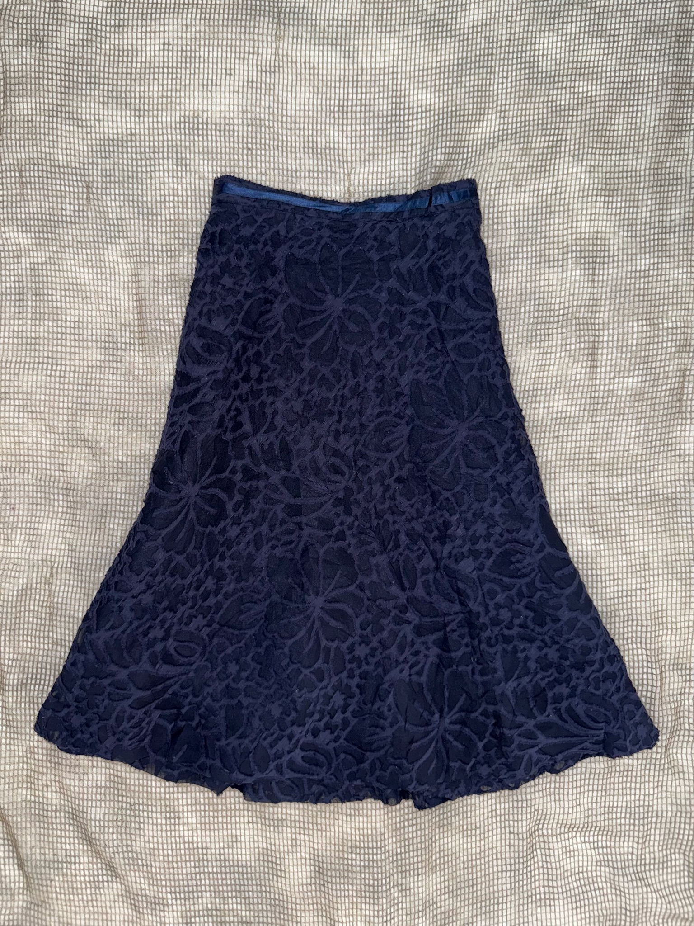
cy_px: 463
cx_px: 347
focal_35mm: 24
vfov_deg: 71.6
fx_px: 642
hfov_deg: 56.8
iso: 100
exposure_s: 1/49
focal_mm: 6.76
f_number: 1.78
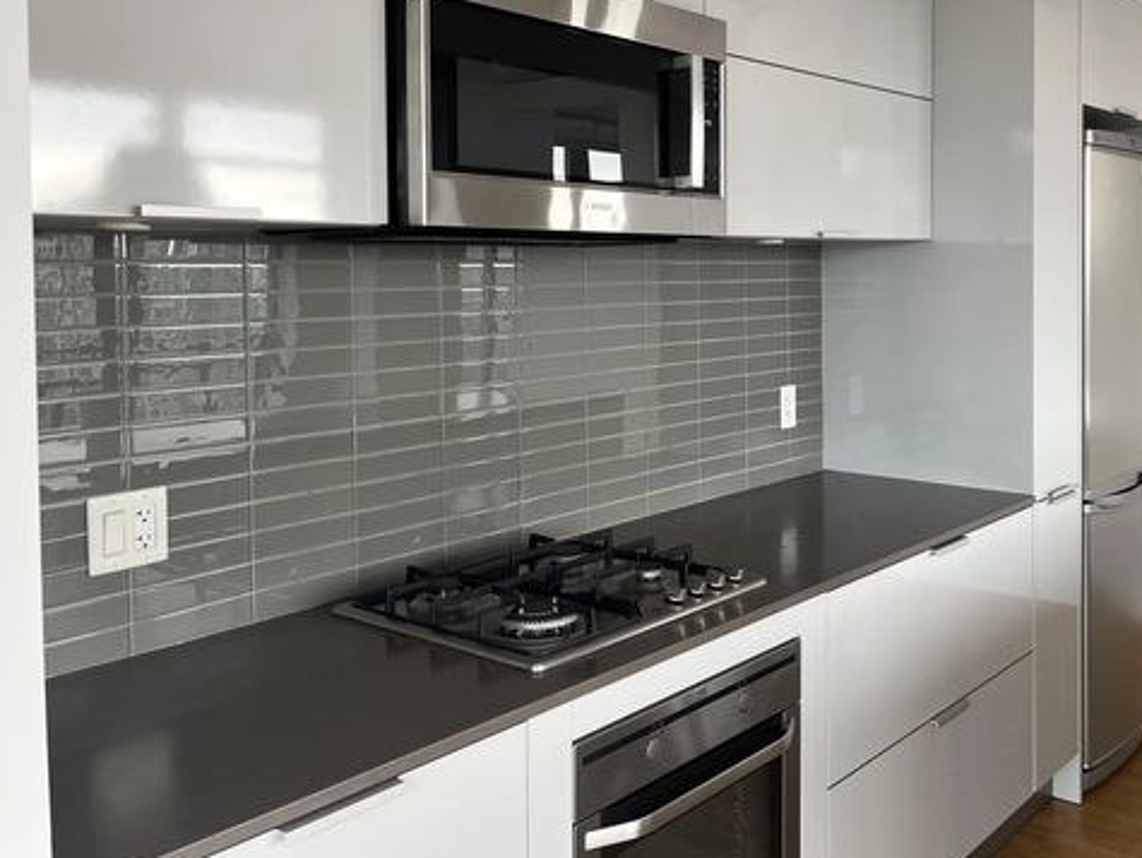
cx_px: 712
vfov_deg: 40.3
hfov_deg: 52.1
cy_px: 296
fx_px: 1156
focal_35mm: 35
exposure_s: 1/120
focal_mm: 5.1
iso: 80
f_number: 1.6
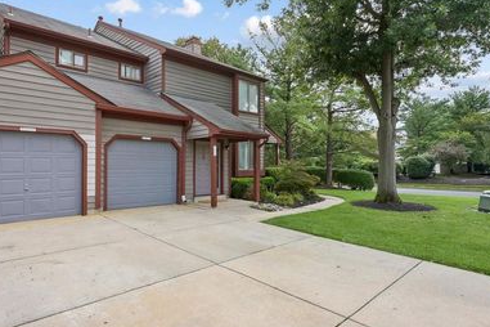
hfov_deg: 79.4
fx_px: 295
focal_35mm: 22
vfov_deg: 58.0
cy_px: 160
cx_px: 231
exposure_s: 1/200
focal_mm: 16.5
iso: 400
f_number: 11
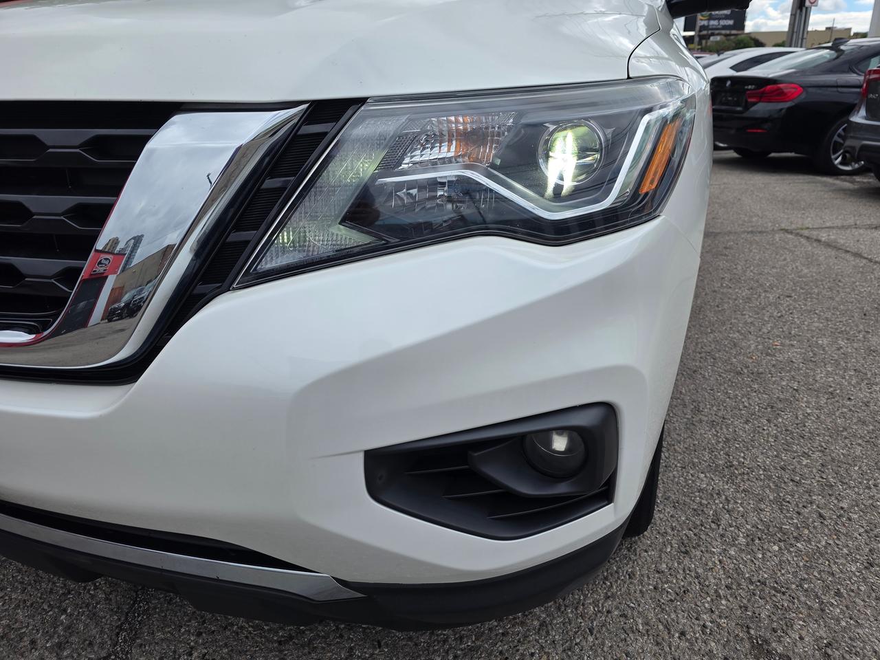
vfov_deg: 58.9
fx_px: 585
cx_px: 440
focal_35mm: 23
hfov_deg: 73.9
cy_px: 330
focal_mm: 6.3
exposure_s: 1/2198
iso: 40
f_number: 1.7
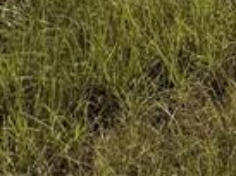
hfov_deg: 12.6
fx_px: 714
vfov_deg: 9.0
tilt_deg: +0.7
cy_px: -450
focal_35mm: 105
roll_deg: +2.2
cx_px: 625
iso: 40
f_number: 2.2
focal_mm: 2.22
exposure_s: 1/4630
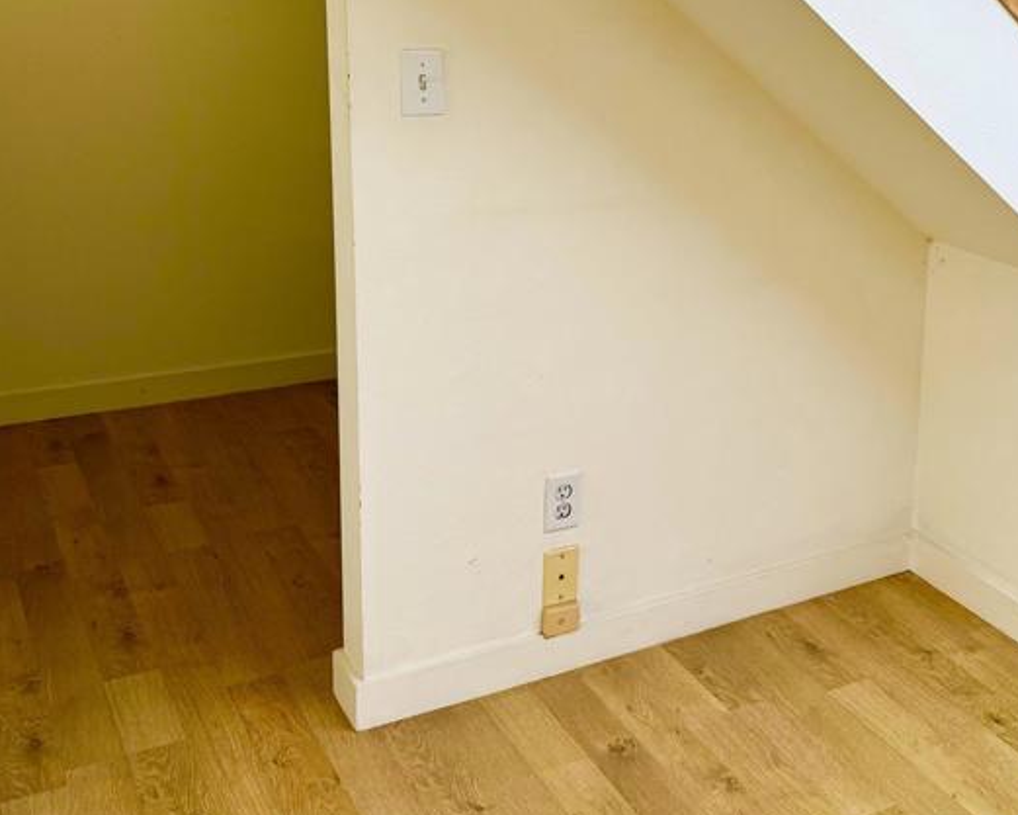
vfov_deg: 32.2
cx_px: 856
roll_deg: -2.0
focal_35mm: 46
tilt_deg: -11.9
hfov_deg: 38.4
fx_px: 1386
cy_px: 215
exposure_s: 1/812
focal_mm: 6.76
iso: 80
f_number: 1.78
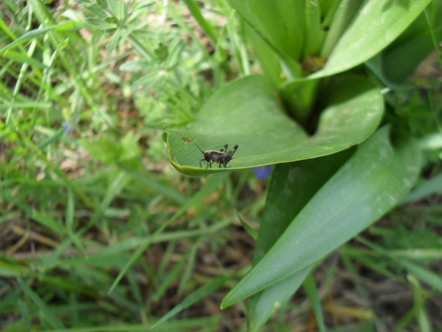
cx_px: 221
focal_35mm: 35
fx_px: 447
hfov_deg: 52.6
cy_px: 166
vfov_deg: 40.7
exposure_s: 1/125
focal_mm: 6.3
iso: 100
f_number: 3.2
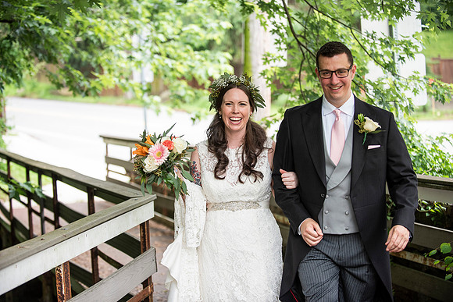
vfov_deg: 19.5
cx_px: 226
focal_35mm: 70
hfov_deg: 28.8
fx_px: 881
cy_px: 151
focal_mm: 70
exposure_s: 1/500
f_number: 2.8
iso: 640
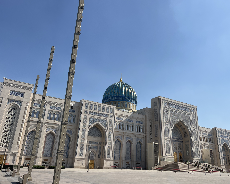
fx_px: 191
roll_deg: -2.2
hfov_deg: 62.1
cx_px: 126
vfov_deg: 51.5
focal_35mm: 28
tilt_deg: +20.4
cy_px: 91
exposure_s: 1/6993
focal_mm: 5.7
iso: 50
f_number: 1.5
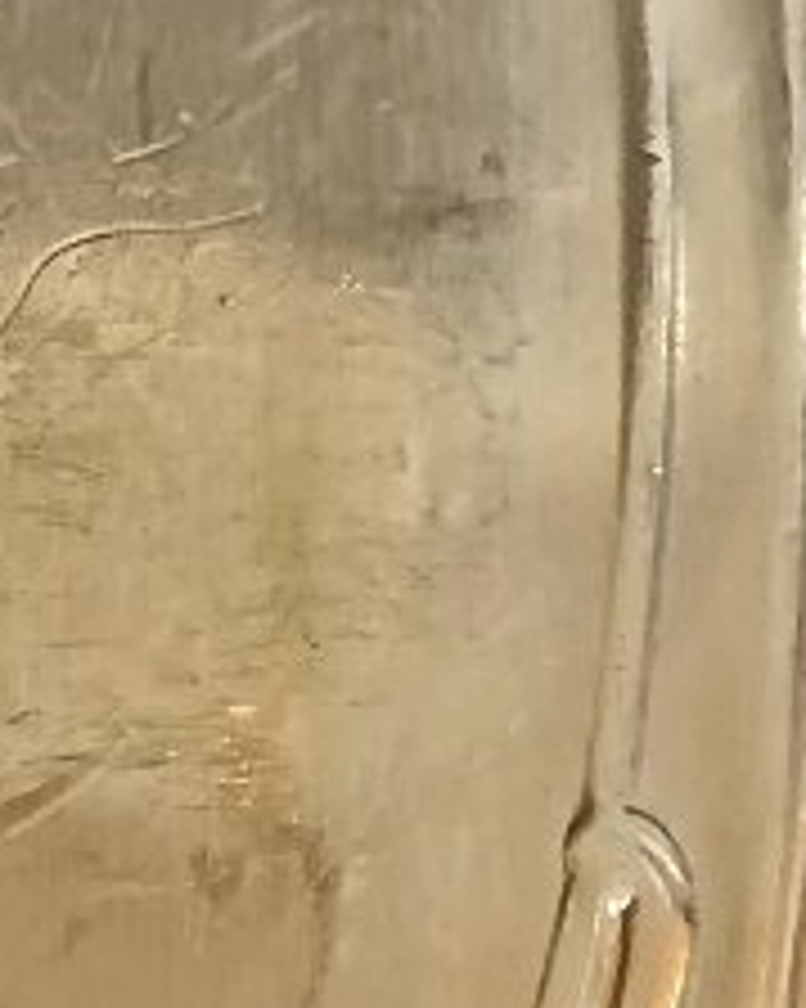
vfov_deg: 7.6
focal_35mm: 256
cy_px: 526
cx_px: 86
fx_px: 7639
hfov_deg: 6.0
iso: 1024
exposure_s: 1/25
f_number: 1.9
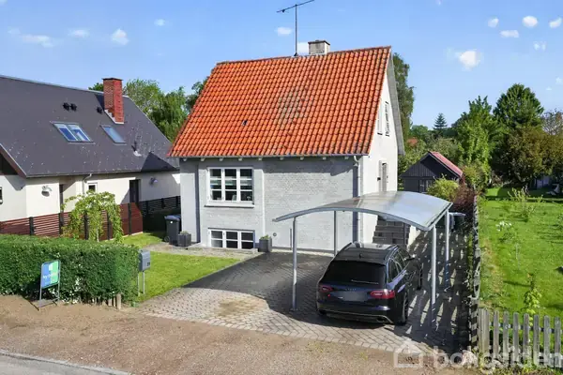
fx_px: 469
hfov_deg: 61.9
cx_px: 282
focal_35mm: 30
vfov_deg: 43.6
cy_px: 188
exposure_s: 1/640
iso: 400
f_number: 8
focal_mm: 30
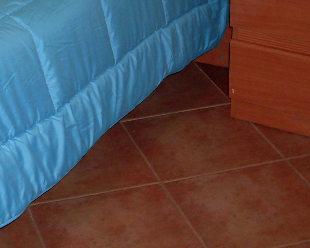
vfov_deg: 14.6
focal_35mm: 102
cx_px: 40
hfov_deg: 18.5
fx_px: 936
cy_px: -52
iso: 100
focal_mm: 6.3
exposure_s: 1/45
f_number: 2.8
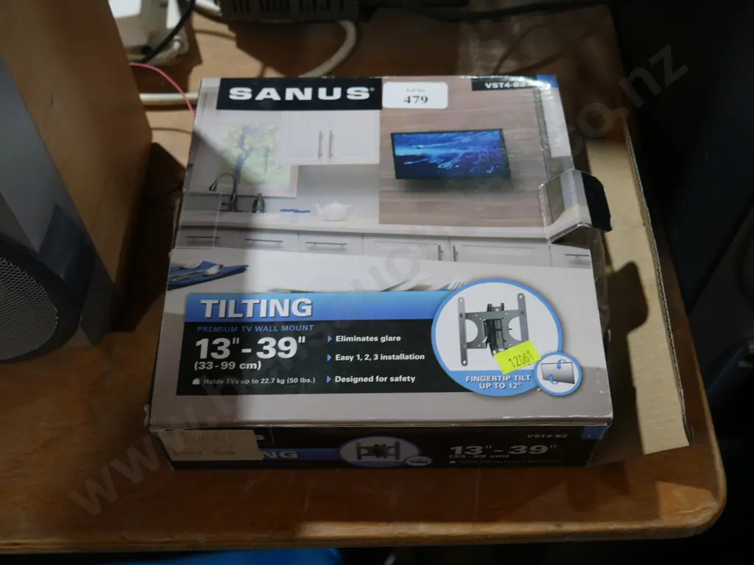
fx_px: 871
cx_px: 377
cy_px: 282
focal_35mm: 40
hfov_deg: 46.8
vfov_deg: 36.0
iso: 320
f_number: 4.5
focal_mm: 20
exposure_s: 1/60
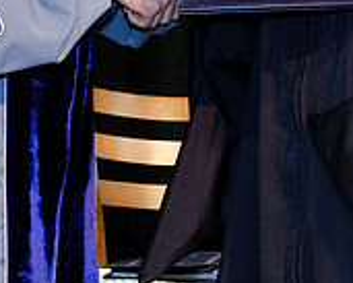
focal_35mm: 203
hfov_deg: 9.5
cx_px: 214
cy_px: -124
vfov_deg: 7.5
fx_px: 2122
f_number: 4
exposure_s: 1/125
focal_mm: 26.6
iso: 1600
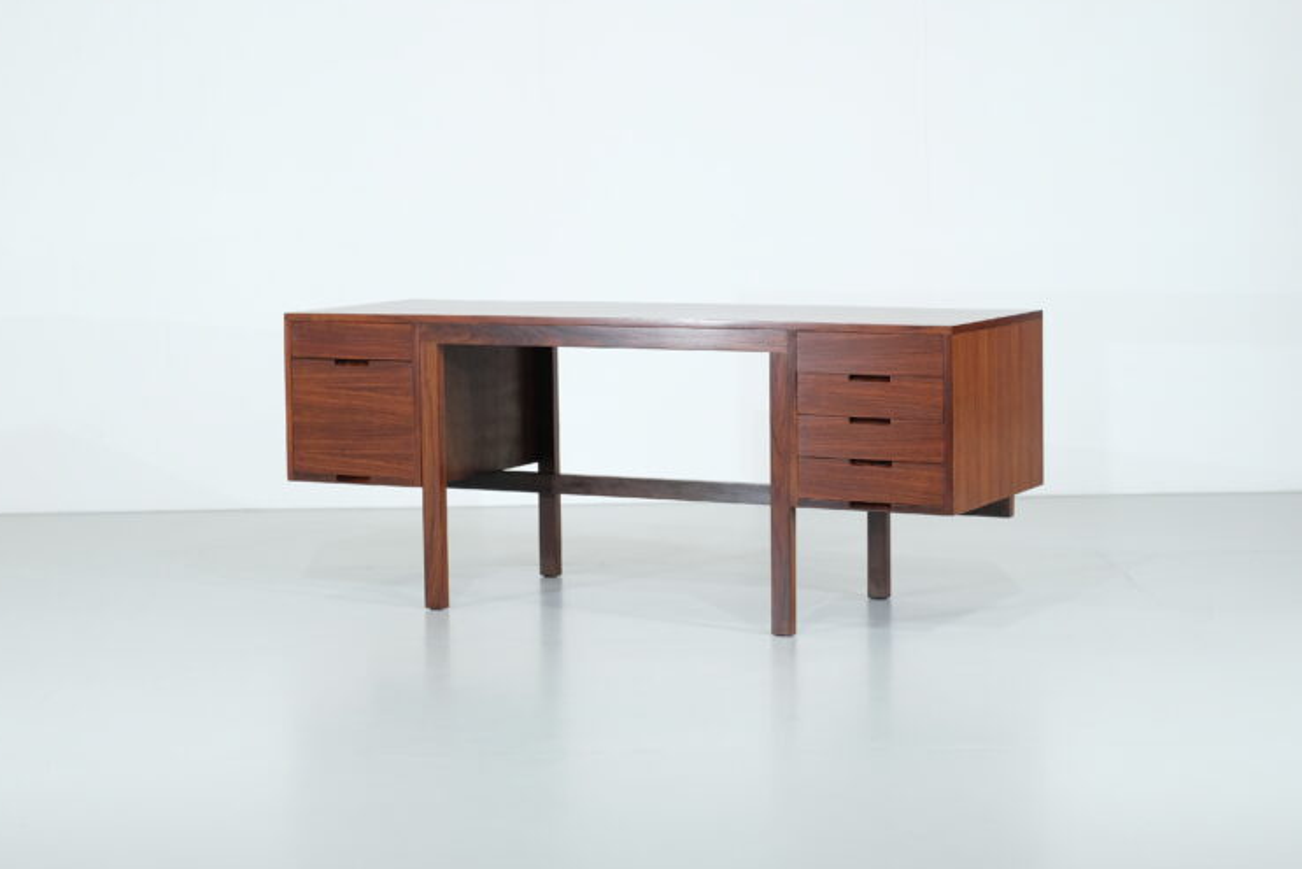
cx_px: 675
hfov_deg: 27.7
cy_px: 321
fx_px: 2641
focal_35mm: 73
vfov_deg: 18.7
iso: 800
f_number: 5.6
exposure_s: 1/56
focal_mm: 35
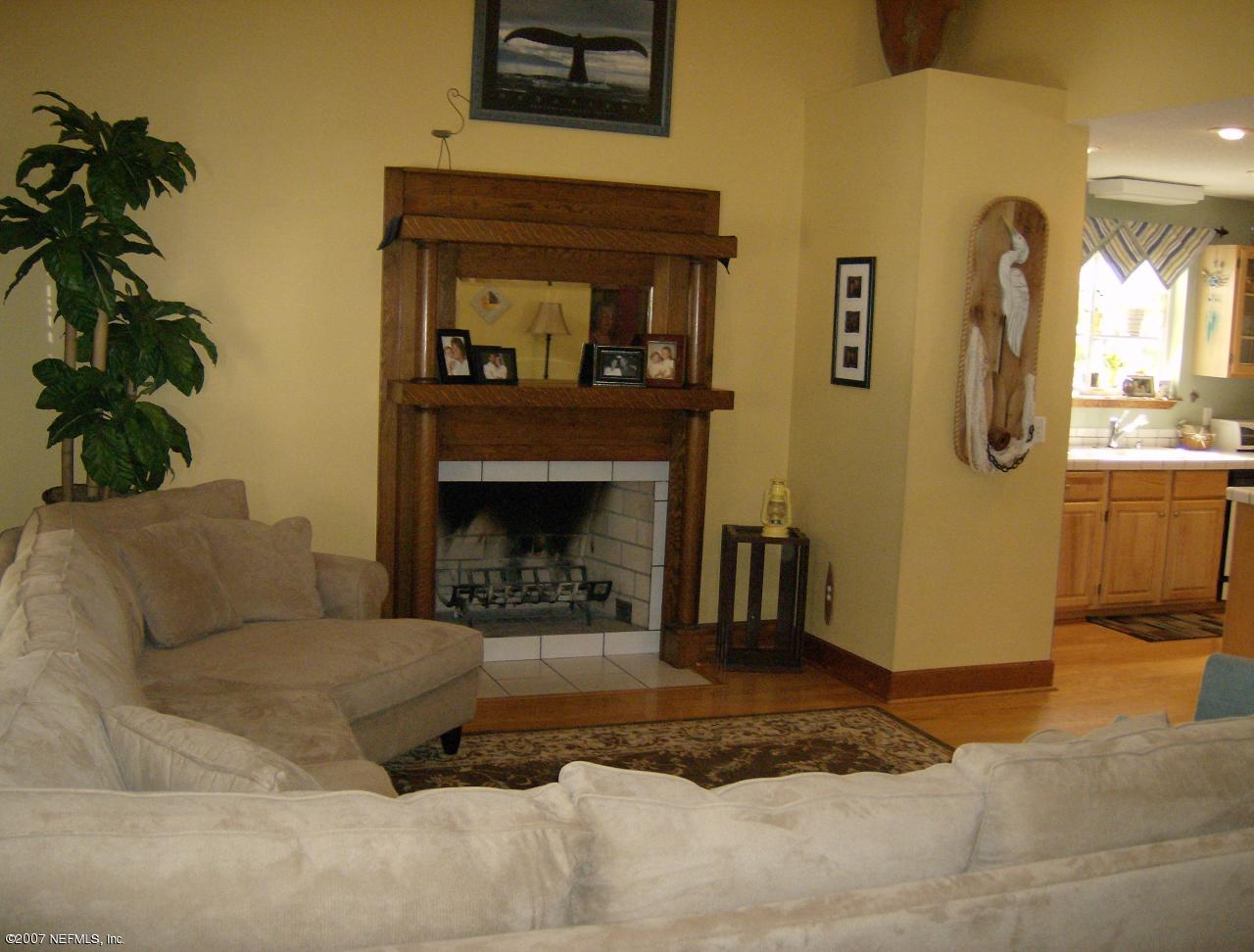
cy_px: 476
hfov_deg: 51.2
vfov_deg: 39.9
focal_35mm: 36
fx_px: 1310
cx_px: 627
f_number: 2.8
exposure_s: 1/60
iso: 200
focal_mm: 6
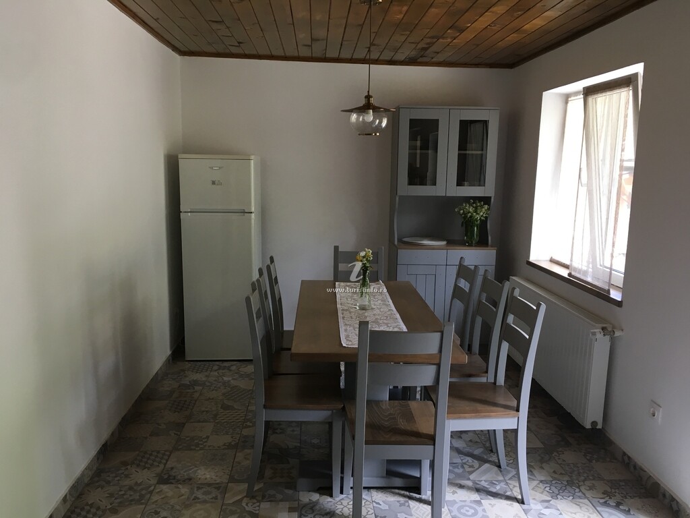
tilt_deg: -7.7
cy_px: 259
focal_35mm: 29
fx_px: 578
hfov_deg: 61.7
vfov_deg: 48.2
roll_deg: +0.2
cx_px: 345
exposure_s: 1/33
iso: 80
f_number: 2.2
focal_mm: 4.15
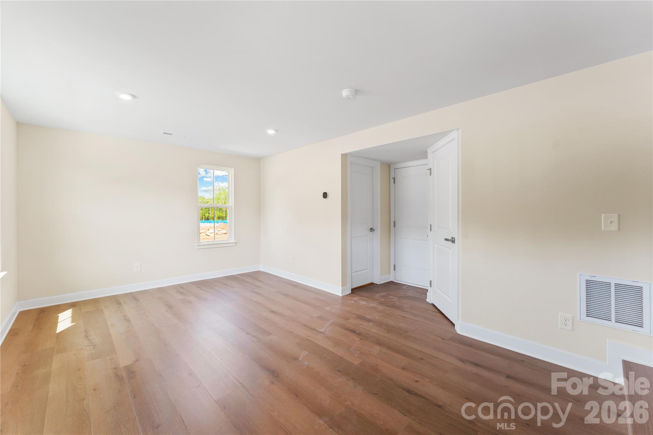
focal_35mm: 14
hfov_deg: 104.3
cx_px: 326
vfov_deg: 81.2
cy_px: 218
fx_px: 254
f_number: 8
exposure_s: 1/13
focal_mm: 14
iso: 200
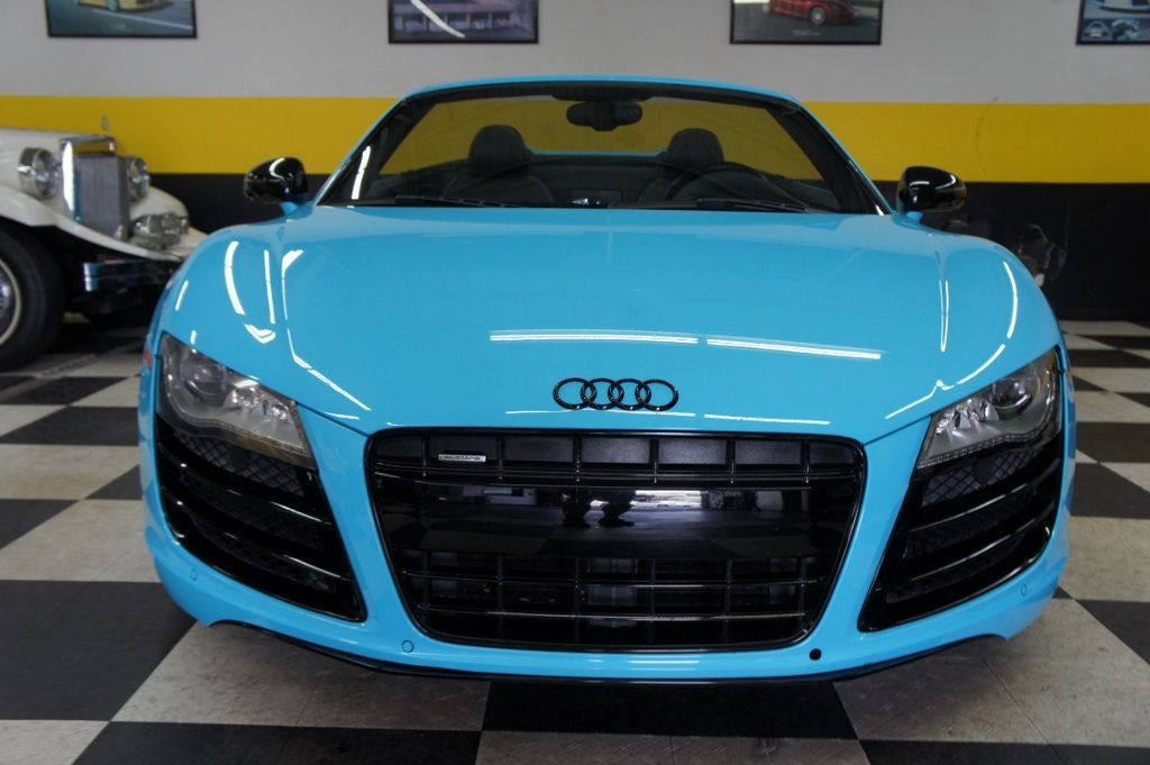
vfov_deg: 39.9
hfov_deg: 57.3
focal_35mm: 33
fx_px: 1053
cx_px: 575
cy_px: 382
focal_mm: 22
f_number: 4.5
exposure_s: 1/50
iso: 200
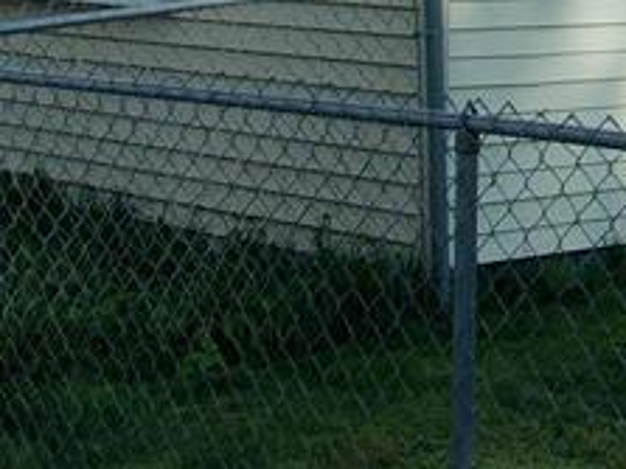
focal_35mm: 124
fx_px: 2241
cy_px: -67
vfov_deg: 11.7
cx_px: 494
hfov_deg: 15.8
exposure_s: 1/70
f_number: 10.4
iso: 80
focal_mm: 4.9
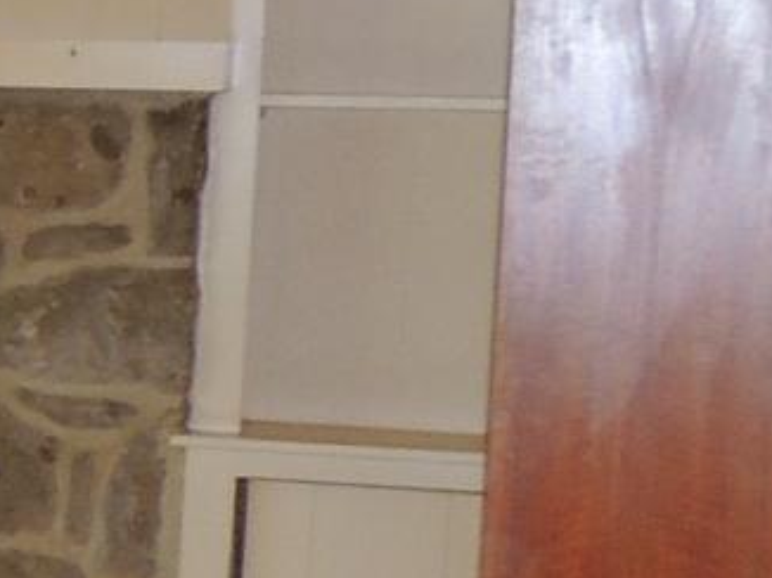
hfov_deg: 10.6
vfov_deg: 9.8
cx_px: -1274
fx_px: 3365
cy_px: 398
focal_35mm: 151
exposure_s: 1/30
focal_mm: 4.3
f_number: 3
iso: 200
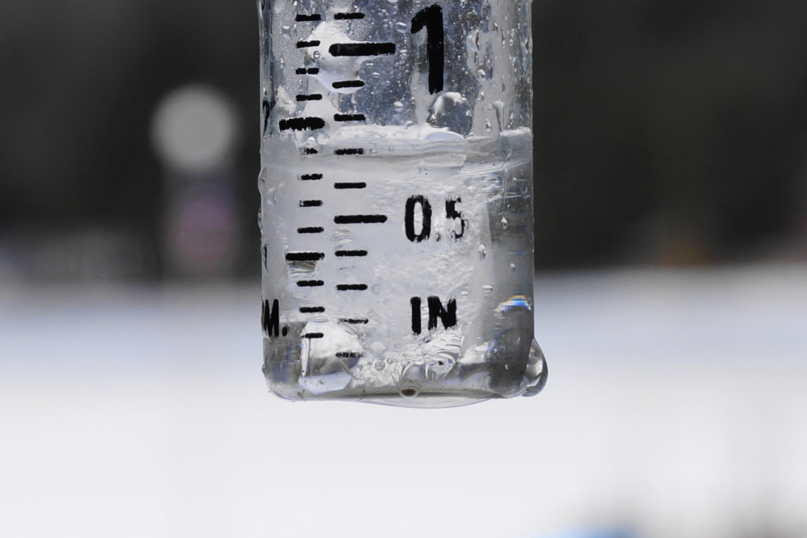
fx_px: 2017
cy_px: 269
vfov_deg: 15.2
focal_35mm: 90
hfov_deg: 22.6
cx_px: 404
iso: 100
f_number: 9
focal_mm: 60
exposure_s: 1/125
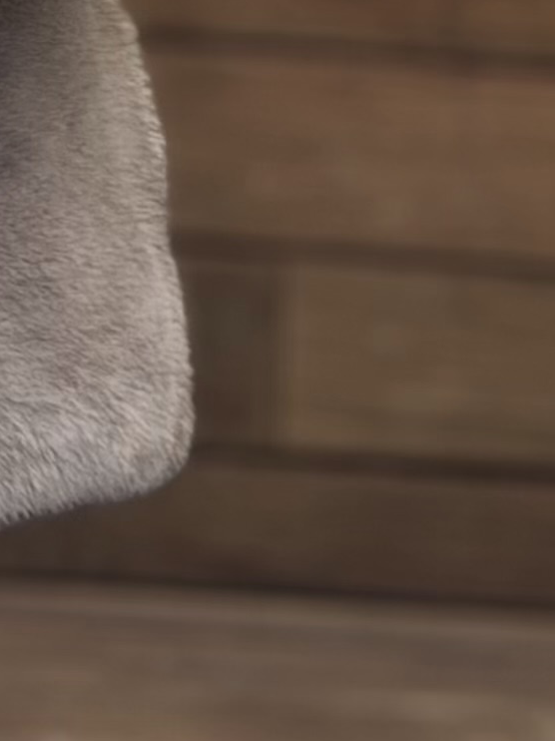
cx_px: -609
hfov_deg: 5.6
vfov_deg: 7.1
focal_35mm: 261
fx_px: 5583
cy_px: -1045
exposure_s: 1/286
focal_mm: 6.76
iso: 64
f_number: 1.78
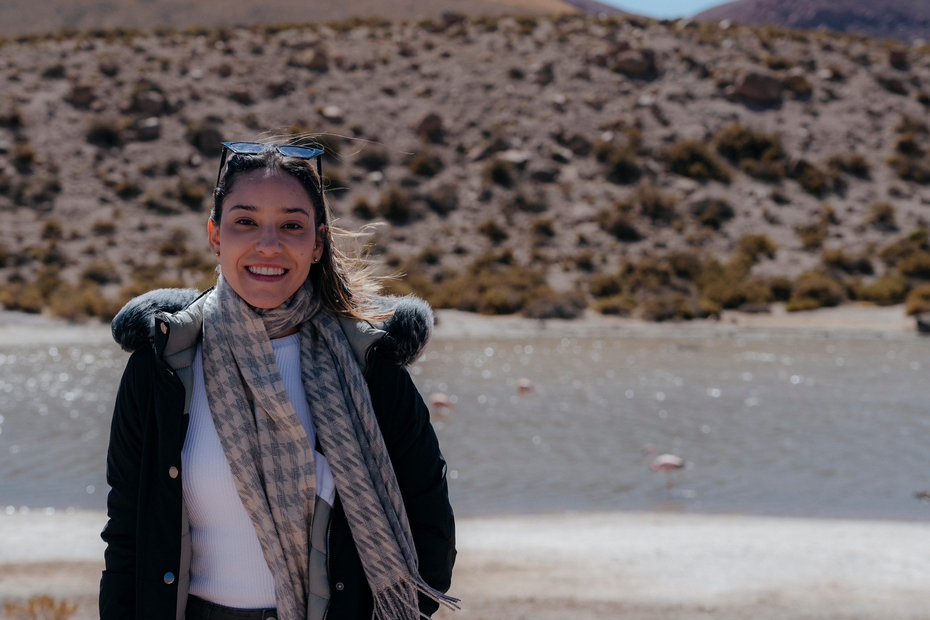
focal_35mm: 92
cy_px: 308
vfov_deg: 14.8
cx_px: 491
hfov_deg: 22.1
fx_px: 2386
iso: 125
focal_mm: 84
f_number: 6.3
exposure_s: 1/640
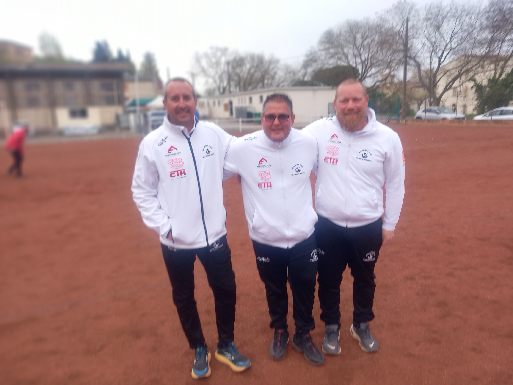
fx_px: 370
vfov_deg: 54.9
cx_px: 256
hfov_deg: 69.4
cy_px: 192
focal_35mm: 25
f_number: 2
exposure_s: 1/50
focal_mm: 4
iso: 25
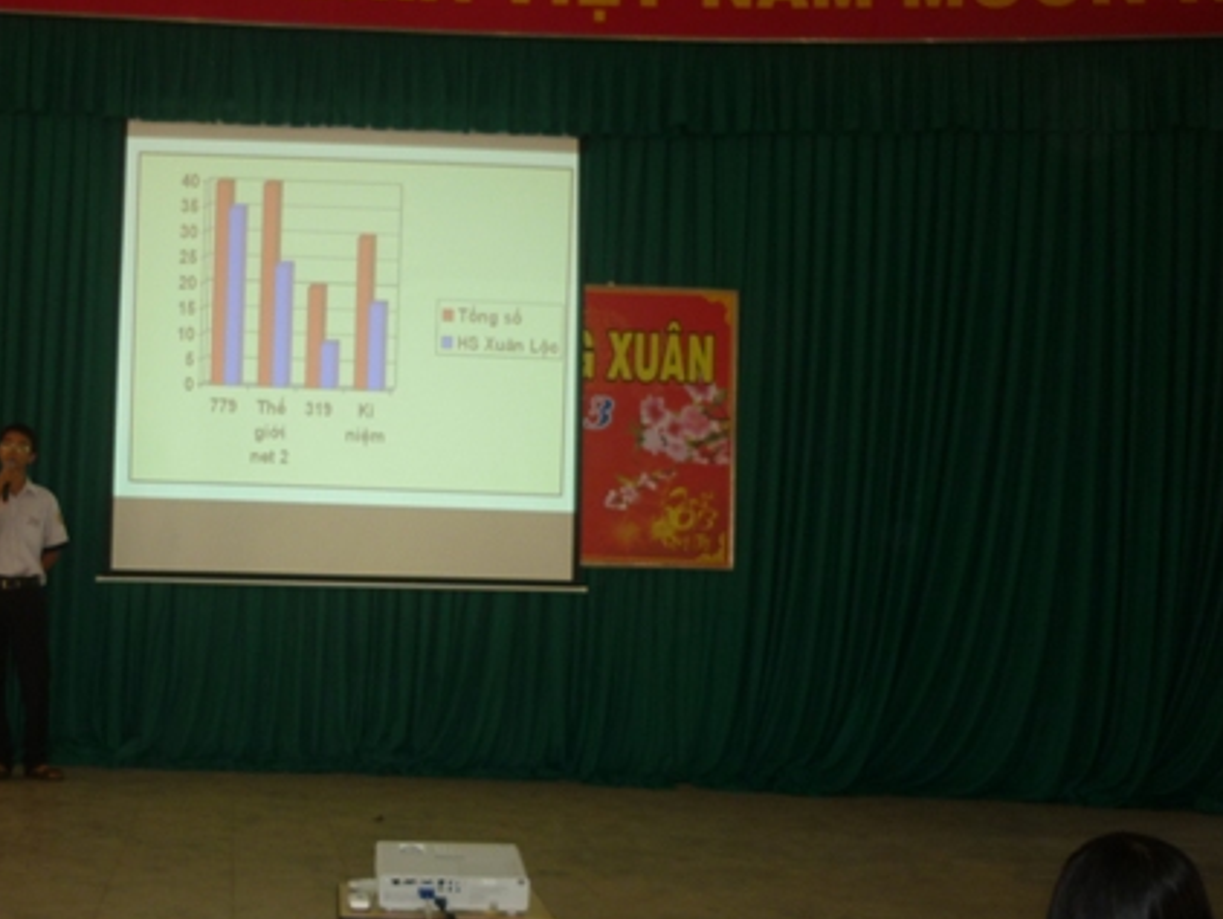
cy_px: 435
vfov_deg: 29.1
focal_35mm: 50
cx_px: 339
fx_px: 1768
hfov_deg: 37.4
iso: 125
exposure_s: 1/30
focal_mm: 5.5
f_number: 2.8
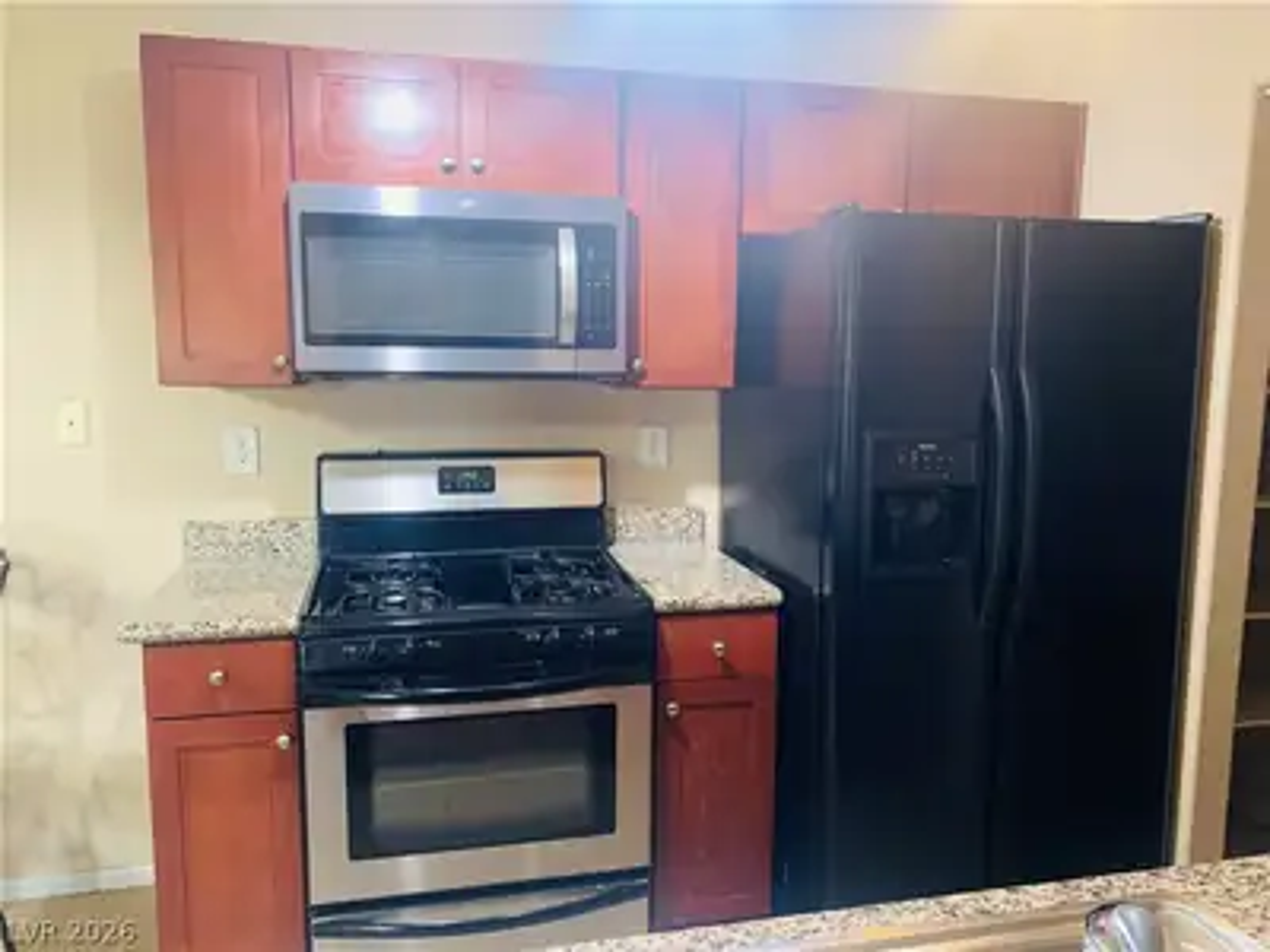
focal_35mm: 26
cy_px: 476
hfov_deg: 67.3
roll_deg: +0.5
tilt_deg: -7.9
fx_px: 954
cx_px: 635
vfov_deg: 53.1
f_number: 1.8
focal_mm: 4.25
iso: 250
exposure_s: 1/60
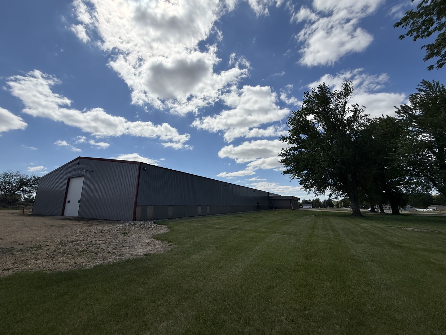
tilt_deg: +12.5
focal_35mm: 14
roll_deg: -0.1
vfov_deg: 85.7
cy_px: 168
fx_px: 180
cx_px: 223
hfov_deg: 102.1
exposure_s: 1/6173
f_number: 2.2
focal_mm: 2.22
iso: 50
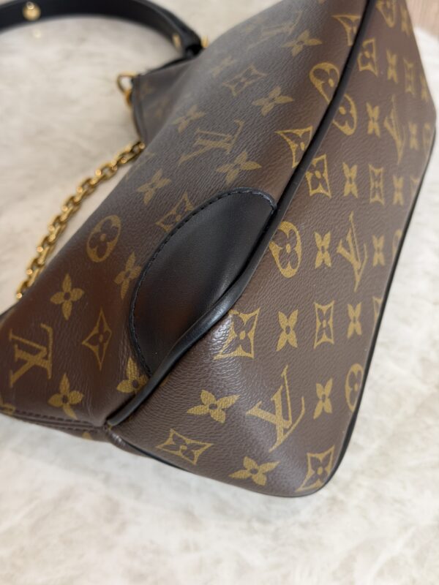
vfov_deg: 39.7
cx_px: 220
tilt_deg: -48.0
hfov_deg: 30.3
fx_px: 812
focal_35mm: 48
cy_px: 292
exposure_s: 1/60
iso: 125
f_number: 1.78
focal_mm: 6.76
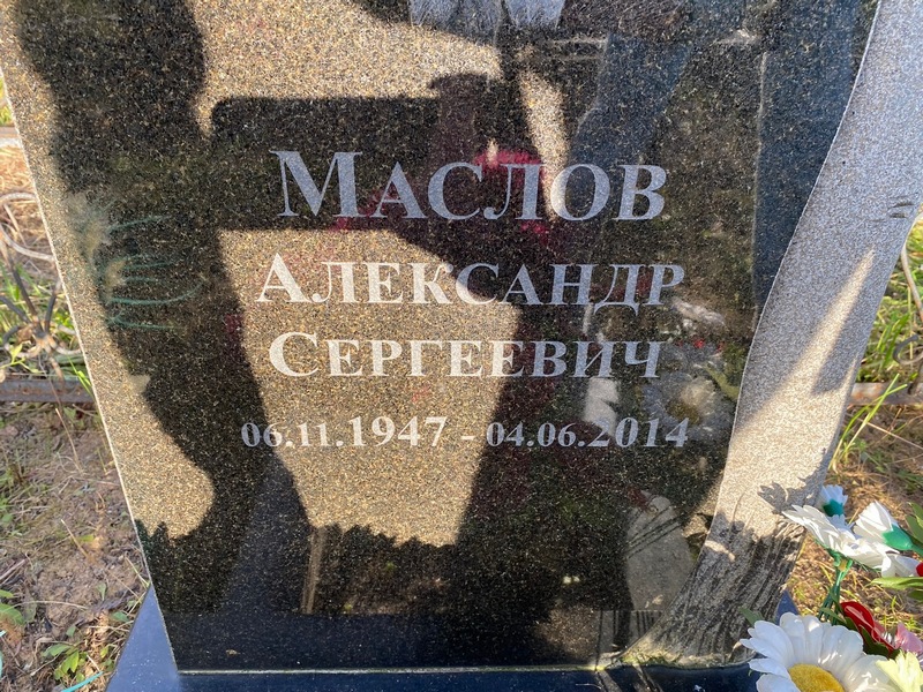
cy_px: 346
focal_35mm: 26
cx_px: 462
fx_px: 693
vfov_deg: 53.1
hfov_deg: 67.3
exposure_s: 1/200
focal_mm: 4.25
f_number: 1.8
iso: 32
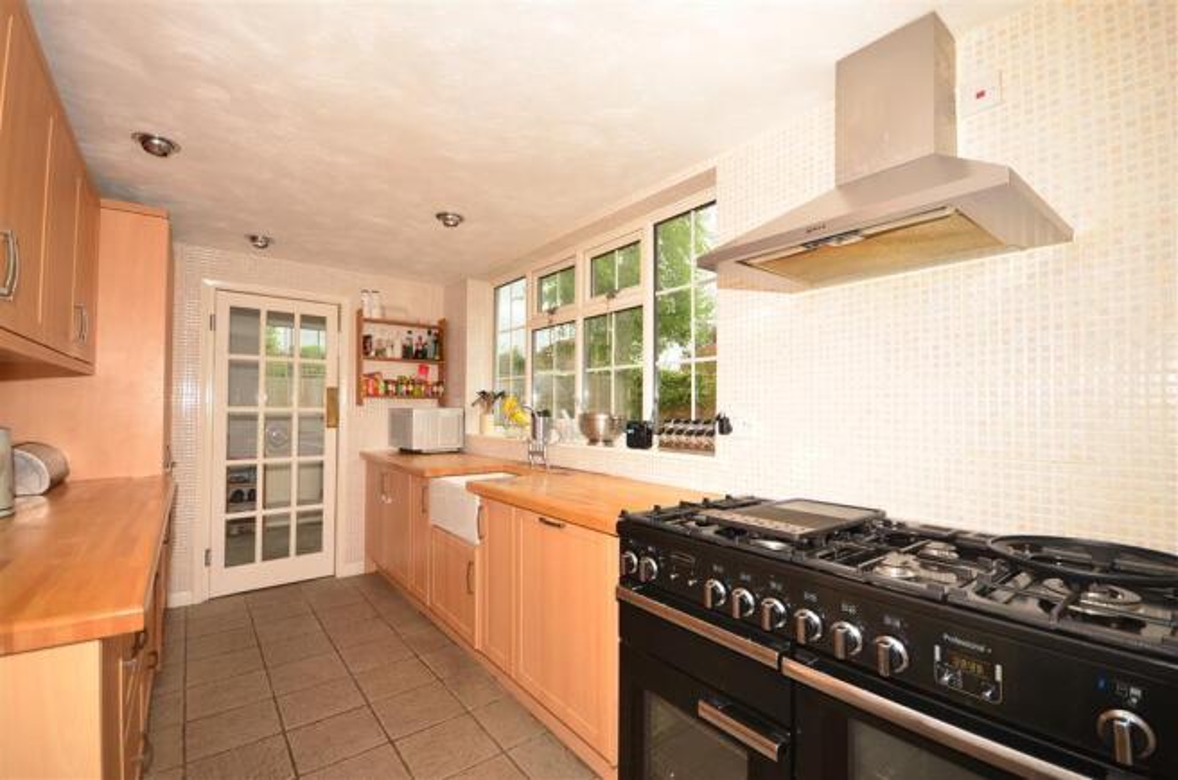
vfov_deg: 77.0
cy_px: 390
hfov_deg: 100.5
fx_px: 490
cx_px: 589
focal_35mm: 15
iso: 200
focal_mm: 10
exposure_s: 1/80
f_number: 5
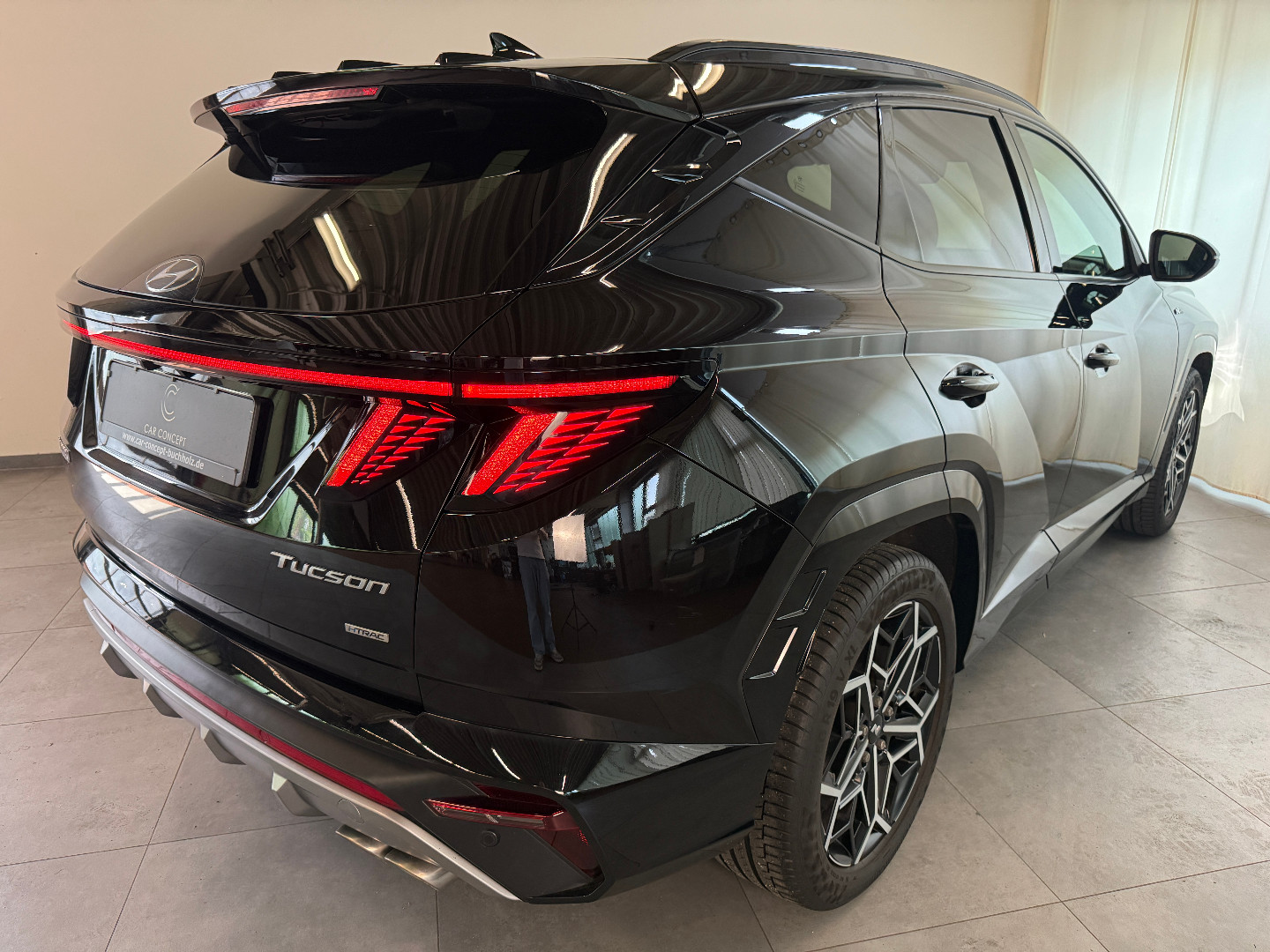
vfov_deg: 56.8
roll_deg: -0.1
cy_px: 476
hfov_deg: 71.6
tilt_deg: -16.4
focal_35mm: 24
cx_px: 635
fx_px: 881
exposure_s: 1/100
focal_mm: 6.76
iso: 320
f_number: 1.78
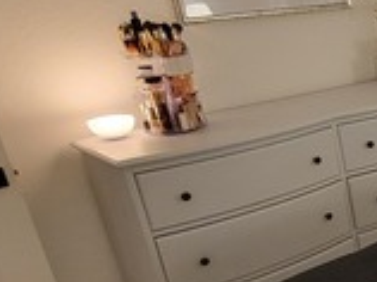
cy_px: 222
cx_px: 588
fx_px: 598
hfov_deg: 25.1
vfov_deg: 26.1
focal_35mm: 55
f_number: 2.2
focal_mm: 2.2
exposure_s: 1/25.4
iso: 640
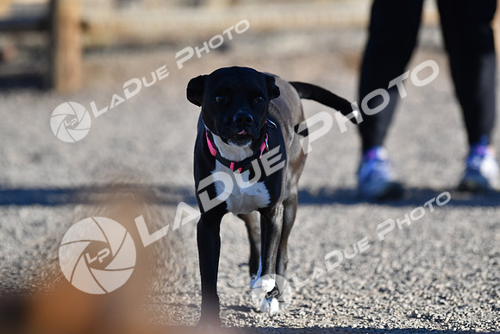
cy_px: 167
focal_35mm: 232
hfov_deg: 8.9
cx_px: 250
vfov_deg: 5.9
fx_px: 3230
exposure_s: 1/4000
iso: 280
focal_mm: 155
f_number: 2.8
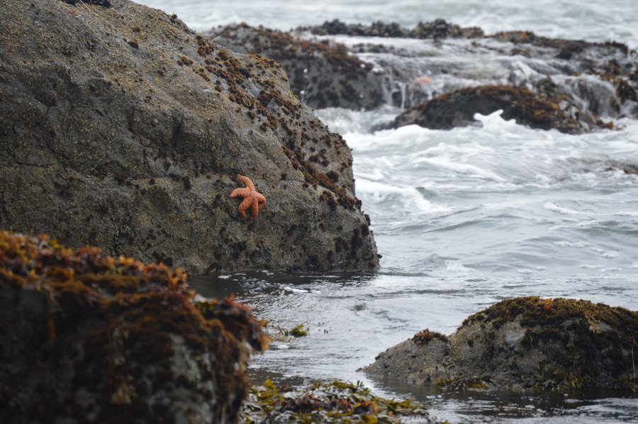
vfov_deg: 4.6
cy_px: 212
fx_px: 5311
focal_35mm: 300
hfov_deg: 6.9
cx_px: 319
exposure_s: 1/80
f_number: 5.6
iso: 100
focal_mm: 200
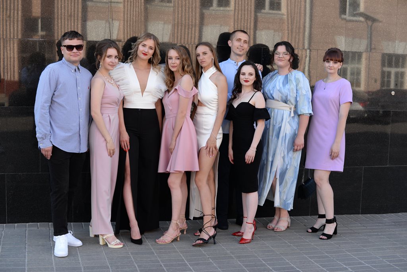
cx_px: 204
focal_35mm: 50
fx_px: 566
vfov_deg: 27.0
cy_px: 136
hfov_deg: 39.6
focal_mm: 50
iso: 1000
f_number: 4
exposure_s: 1/2000
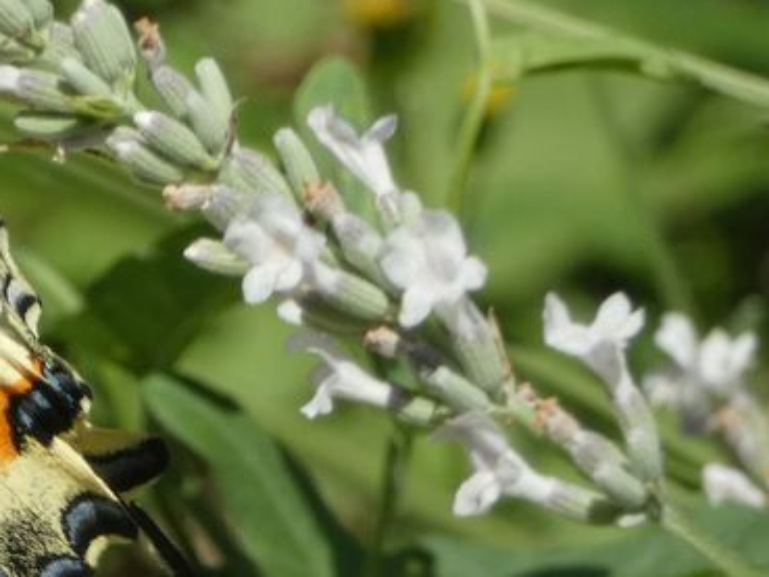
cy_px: 327
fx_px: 14489
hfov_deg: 3.0
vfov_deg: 2.3
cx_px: -84
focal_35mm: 652
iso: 80
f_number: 5.5
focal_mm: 50.6
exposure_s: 1/200
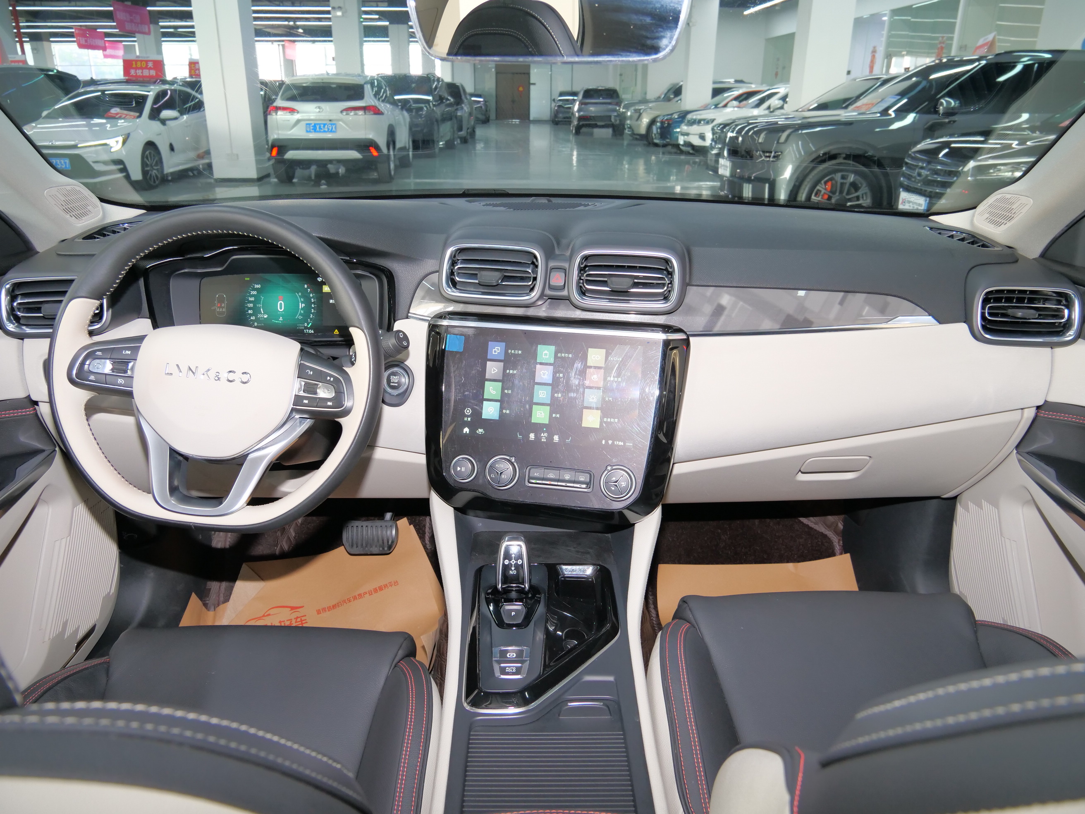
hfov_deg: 71.6
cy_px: 407
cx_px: 542
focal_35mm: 24
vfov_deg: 56.8
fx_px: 752
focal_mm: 12
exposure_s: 1/15
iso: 800
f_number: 4
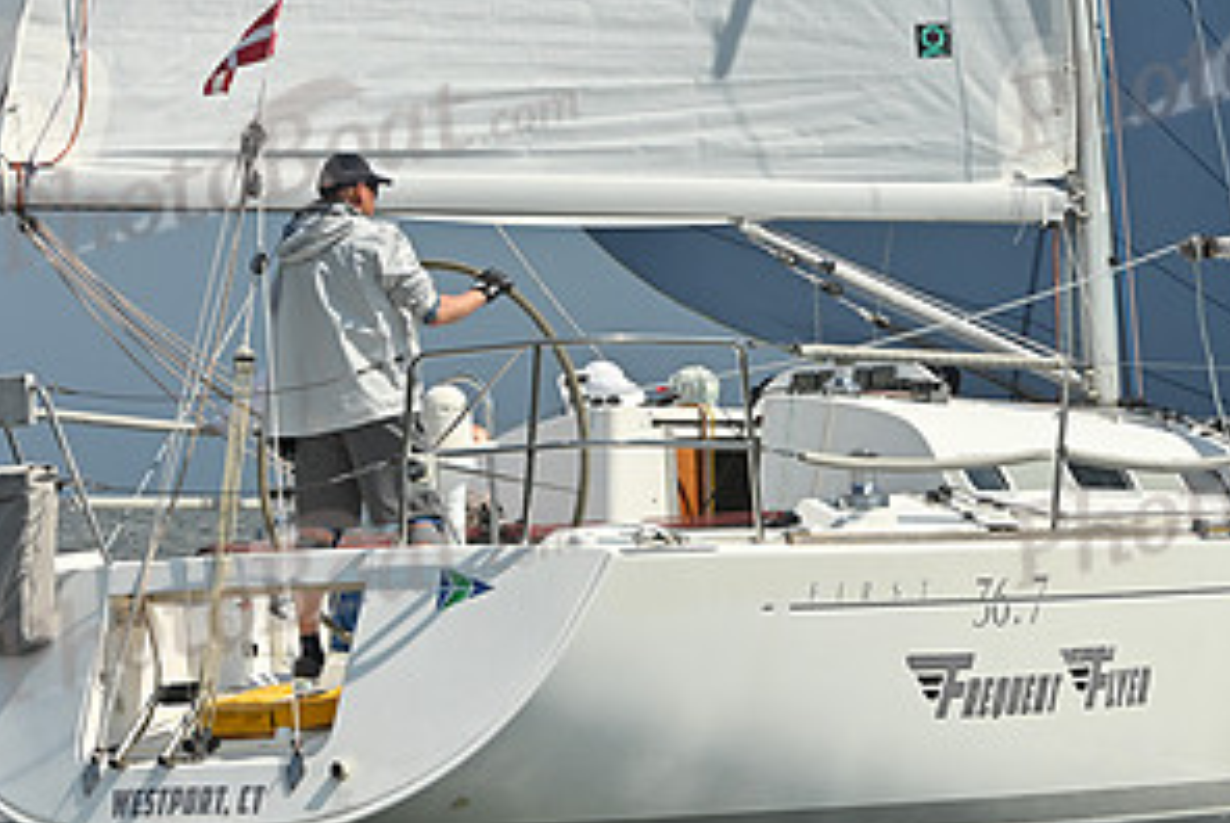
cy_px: 322
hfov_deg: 14.9
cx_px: 798
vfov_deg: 10.0
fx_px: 4685
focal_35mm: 137
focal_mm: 70
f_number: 10
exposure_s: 1/1600
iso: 320
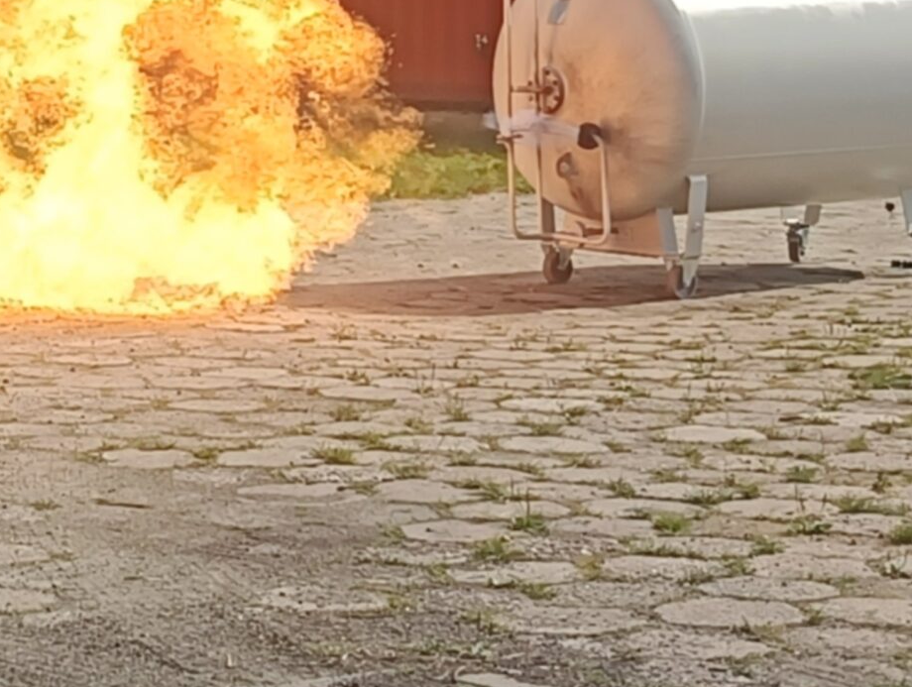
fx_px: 3378
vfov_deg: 11.5
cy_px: -20
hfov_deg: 14.8
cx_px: -197
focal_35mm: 128
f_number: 1.69
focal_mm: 6.06
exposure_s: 1/1212
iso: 50
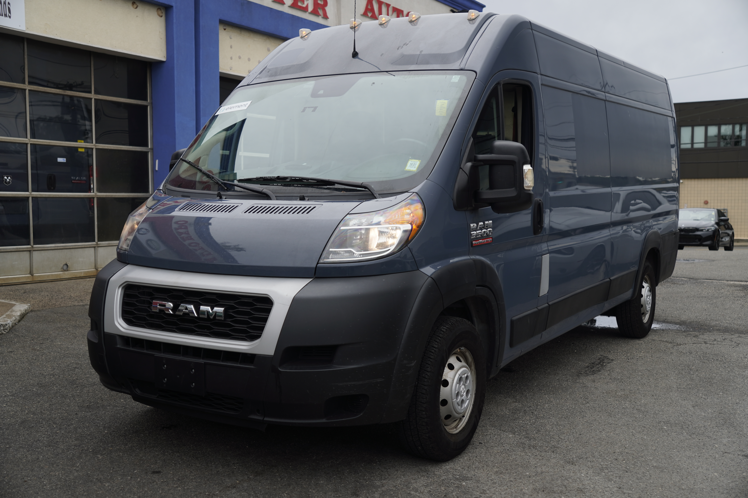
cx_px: 374
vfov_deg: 33.8
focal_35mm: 39
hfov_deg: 49.1
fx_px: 820
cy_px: 249
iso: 200
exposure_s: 1/40
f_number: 2.8
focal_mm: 26.3
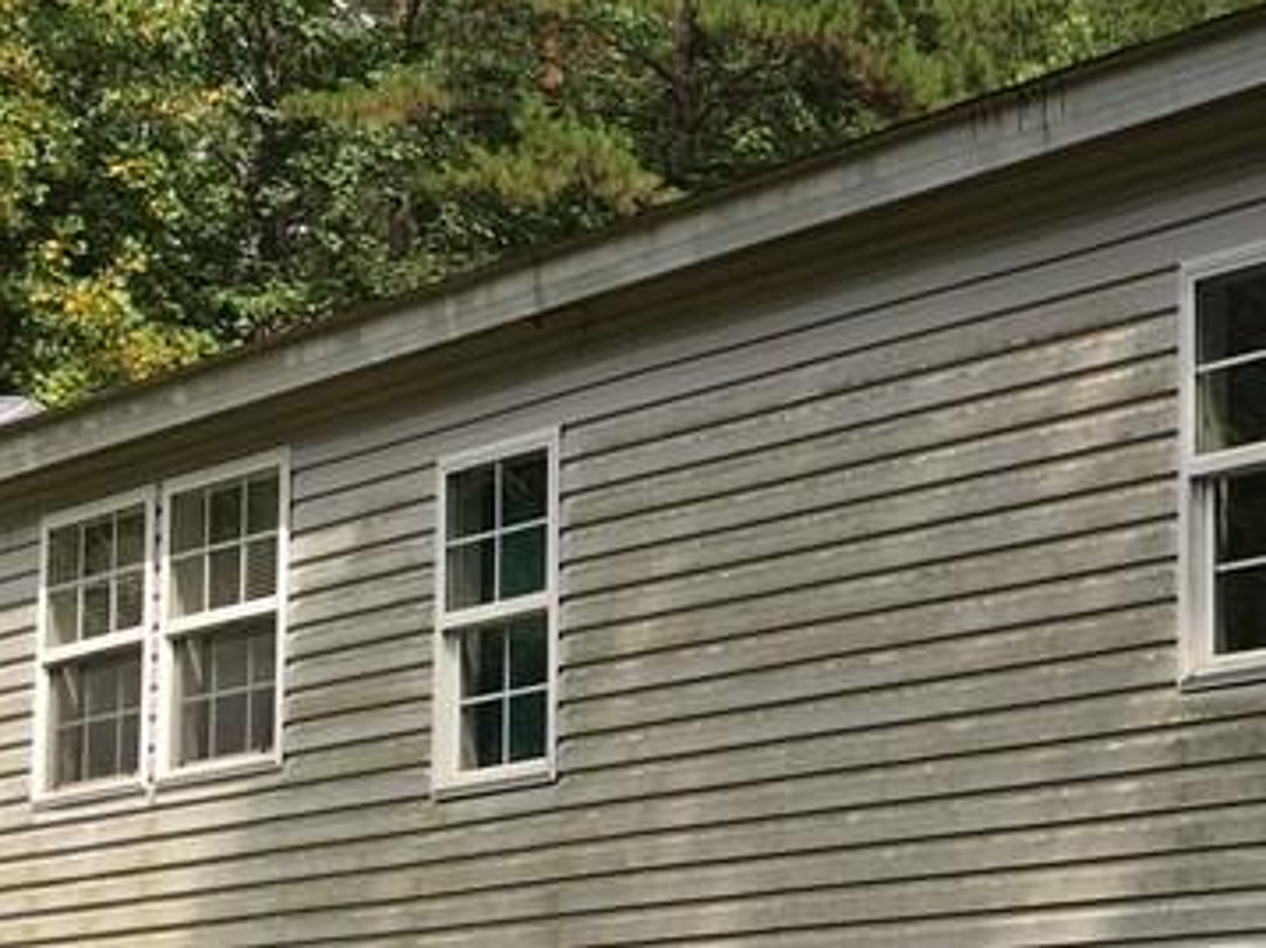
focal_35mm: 83
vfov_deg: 17.4
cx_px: 1577
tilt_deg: +6.3
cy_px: 895
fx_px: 3033
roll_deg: +0.3
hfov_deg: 21.6
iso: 25
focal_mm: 4.15
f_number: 2.2
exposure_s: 1/836
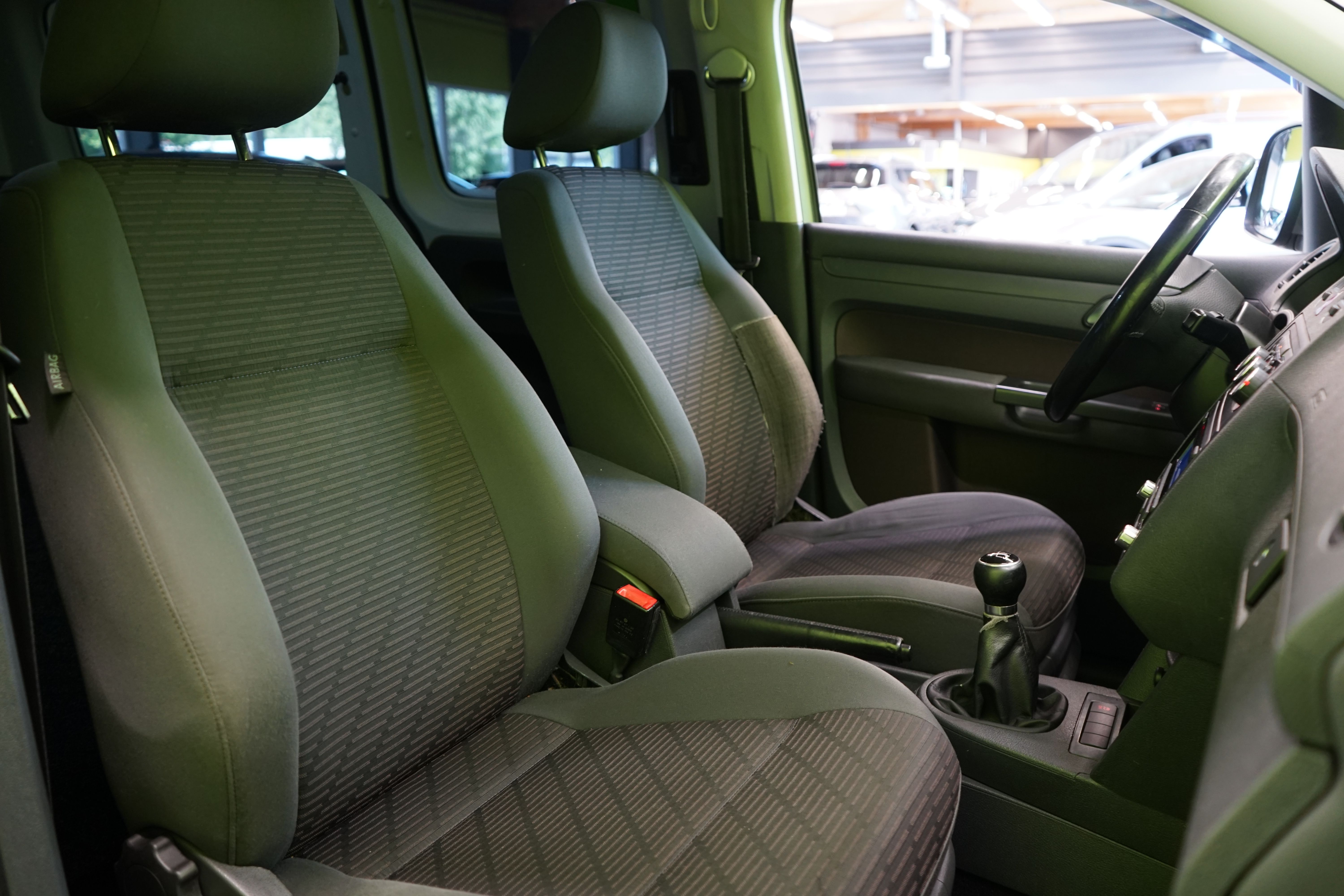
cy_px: 448
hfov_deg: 65.5
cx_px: 672
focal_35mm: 28
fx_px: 1045
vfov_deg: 46.4
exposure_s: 1/13
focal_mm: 28
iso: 800
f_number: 4
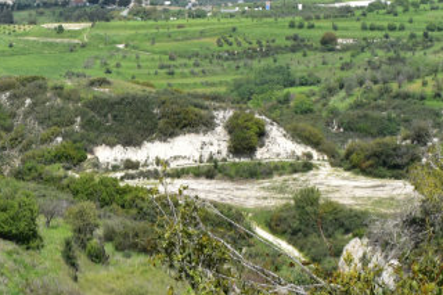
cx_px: -30
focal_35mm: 130
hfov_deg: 15.4
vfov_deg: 10.6
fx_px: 1594
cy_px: 174
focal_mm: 27
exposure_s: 1/500
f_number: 11
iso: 360
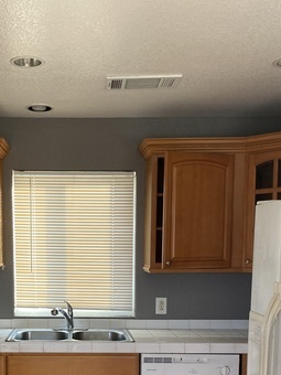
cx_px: 64
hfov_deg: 28.1
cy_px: 299
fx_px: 552
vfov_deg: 36.2
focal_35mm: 51
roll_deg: -0.4
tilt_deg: -5.2
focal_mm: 4.25
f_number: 1.8
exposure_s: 1/103
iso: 125
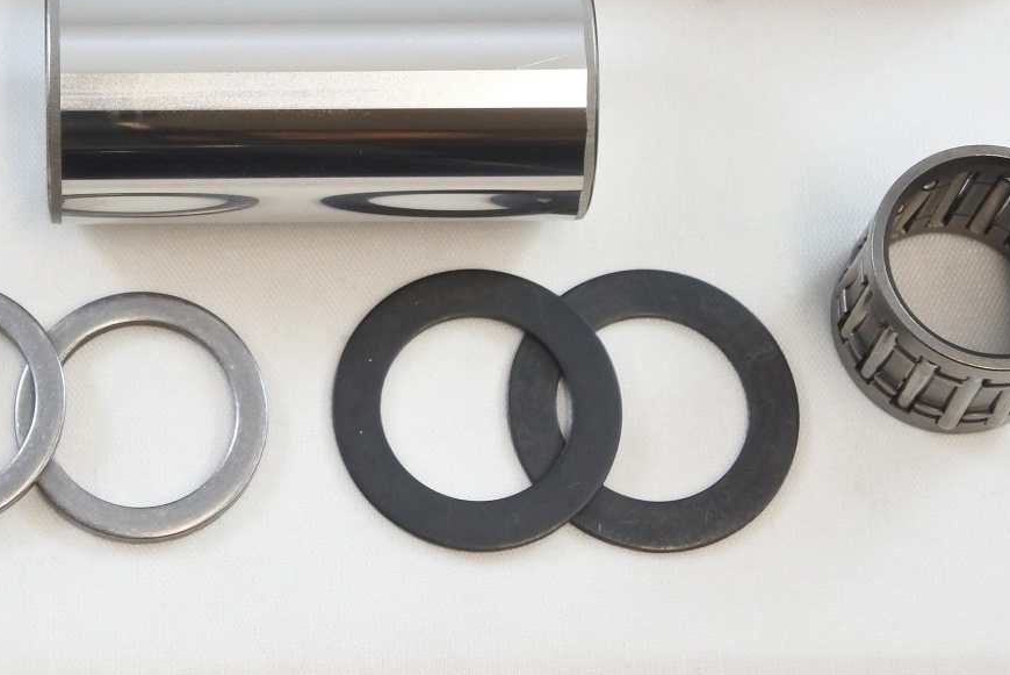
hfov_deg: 16.3
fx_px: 3509
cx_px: 298
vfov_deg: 10.9
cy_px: 45
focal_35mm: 125
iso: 800
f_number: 5
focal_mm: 23.6
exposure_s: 1/125
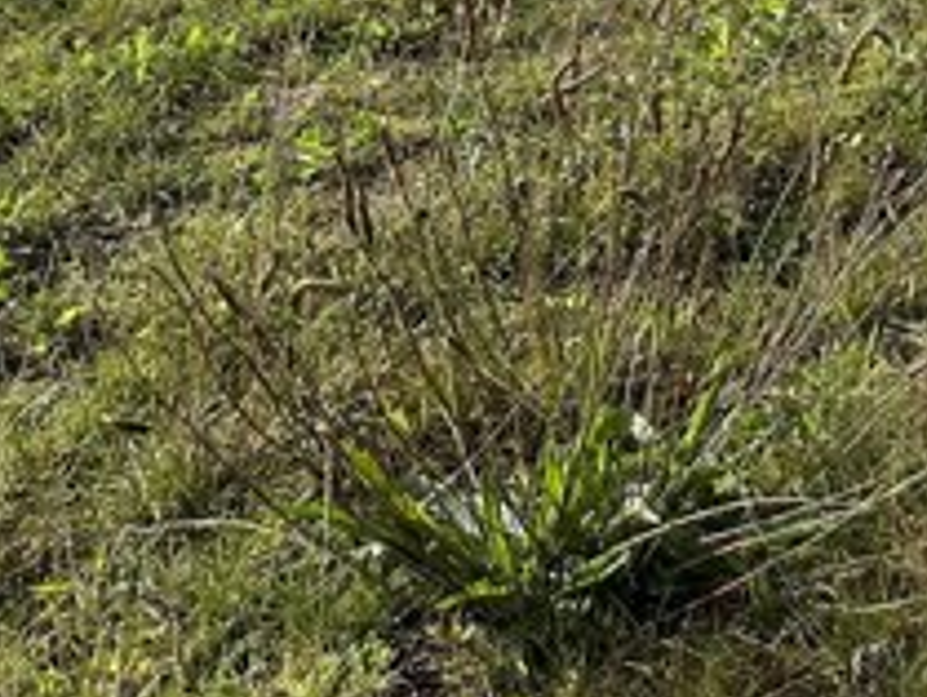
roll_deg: -0.4
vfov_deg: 14.2
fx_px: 2465
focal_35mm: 92
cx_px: 1739
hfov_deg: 17.0
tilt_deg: -7.9
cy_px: -564
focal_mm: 6.86
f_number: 1.78
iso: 80
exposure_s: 1/3597
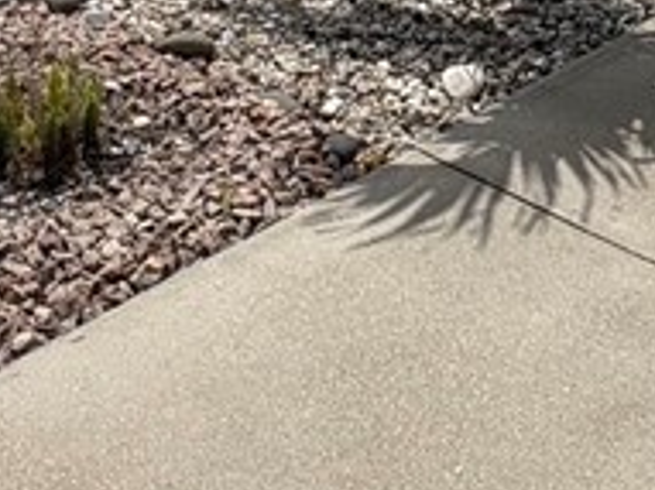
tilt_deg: -2.4
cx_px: 367
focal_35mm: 75
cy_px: -449
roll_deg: -0.5
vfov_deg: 15.9
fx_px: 1418
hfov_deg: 26.0
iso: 50
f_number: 2.2
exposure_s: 1/4630
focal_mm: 2.22
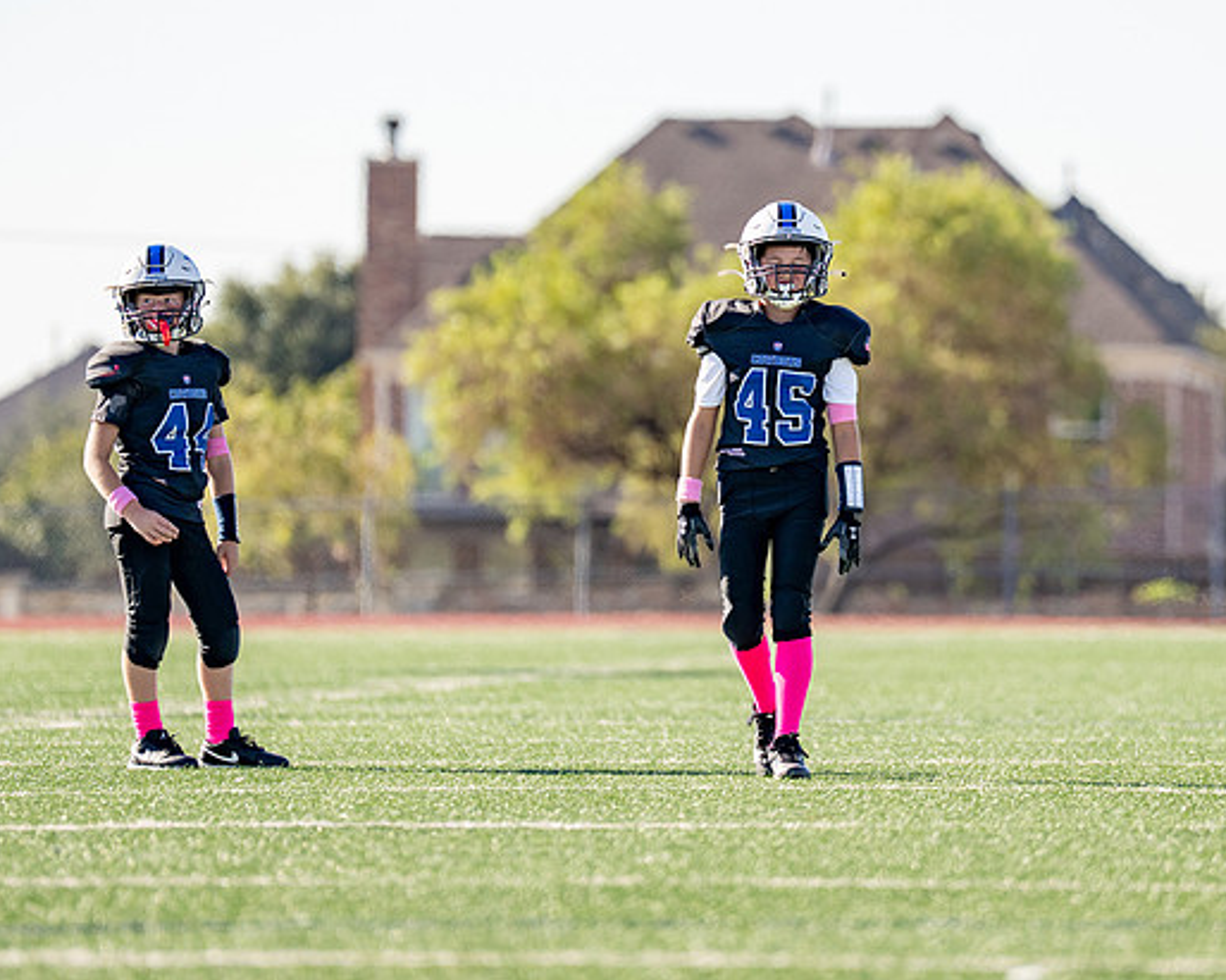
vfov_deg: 4.2
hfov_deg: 5.3
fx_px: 13241
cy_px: 381
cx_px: 772
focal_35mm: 365
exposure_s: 1/2000
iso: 160
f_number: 2.8
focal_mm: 200
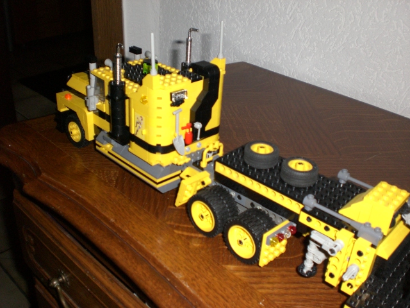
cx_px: 205
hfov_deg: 49.0
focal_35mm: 38
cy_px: 154
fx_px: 450
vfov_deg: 37.7
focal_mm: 6.3
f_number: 3.1
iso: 200
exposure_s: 1/60
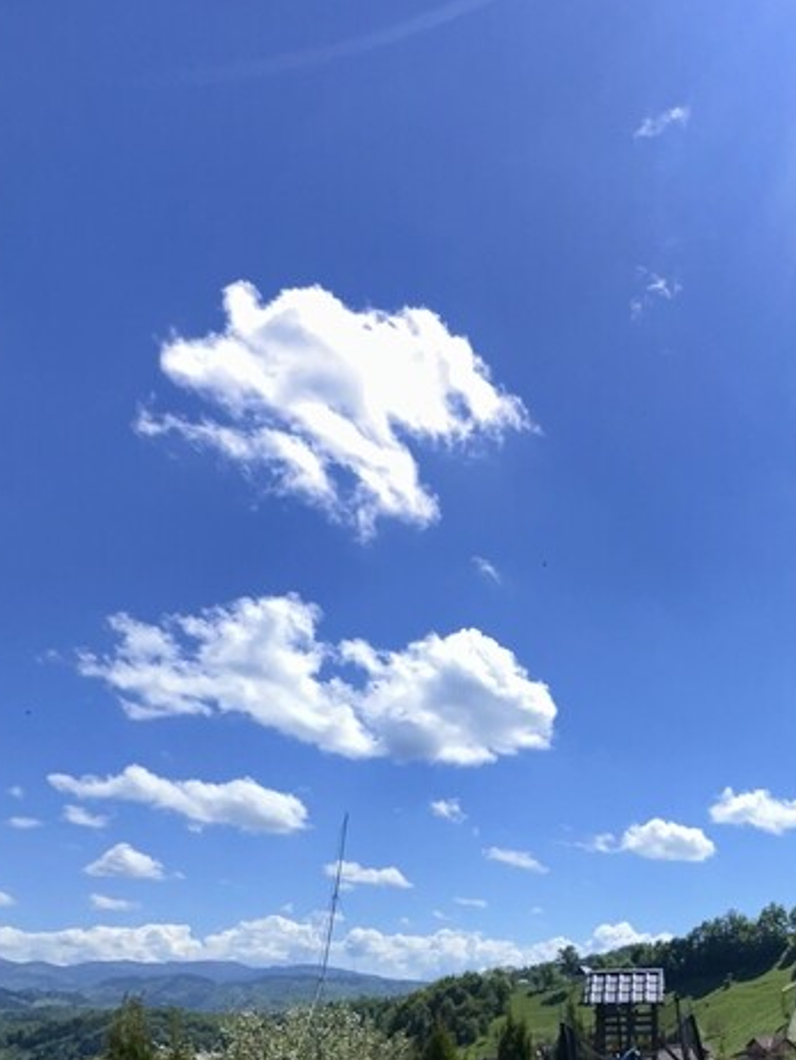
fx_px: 950
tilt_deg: +3.9
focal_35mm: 31
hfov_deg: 40.5
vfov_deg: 51.0
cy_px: 971
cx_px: 775
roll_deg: -0.6
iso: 50
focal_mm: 2.22
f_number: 2.2
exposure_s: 1/3610
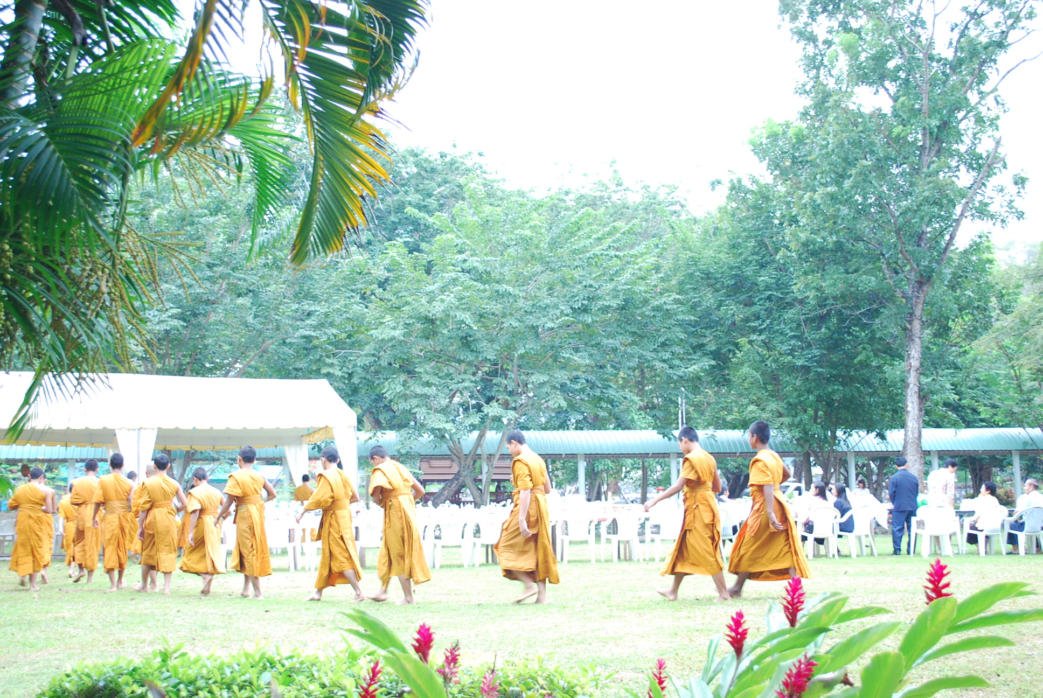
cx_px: 522
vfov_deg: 29.9
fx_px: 1305
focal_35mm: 45
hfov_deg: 43.6
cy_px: 349
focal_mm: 30
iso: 800
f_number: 4.8
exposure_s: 1/50
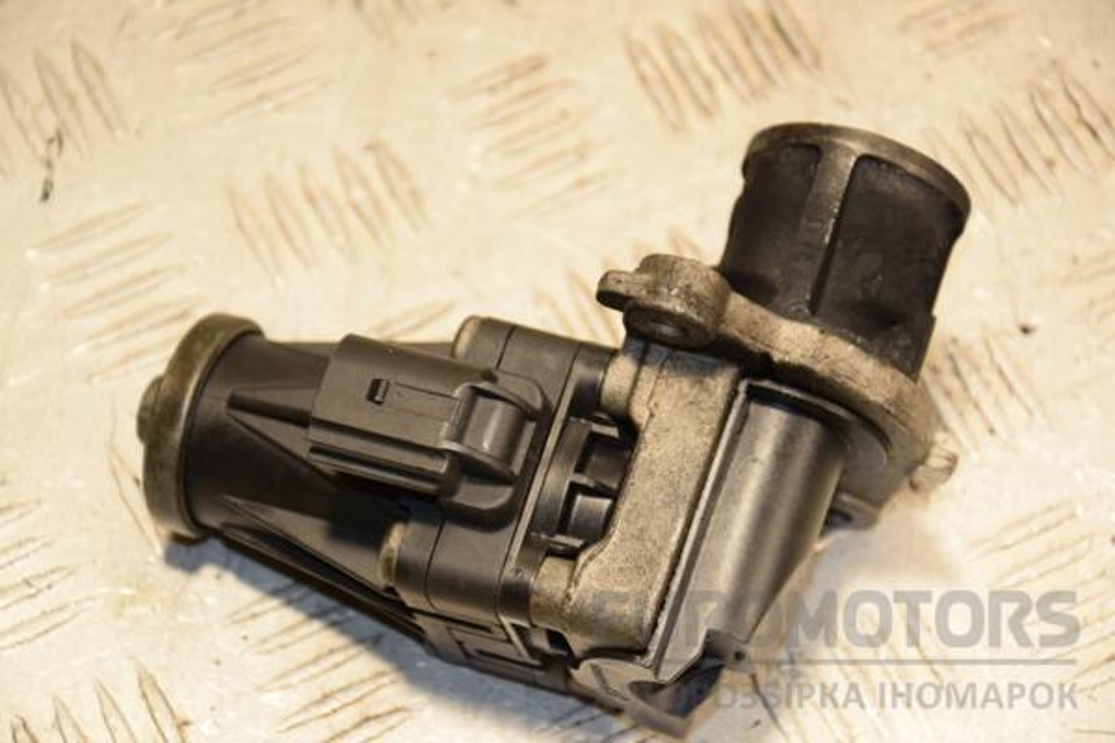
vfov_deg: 11.4
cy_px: 372
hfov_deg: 17.1
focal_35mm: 120
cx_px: 558
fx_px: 3716
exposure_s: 1/160
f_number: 5.3
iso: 800
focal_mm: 80
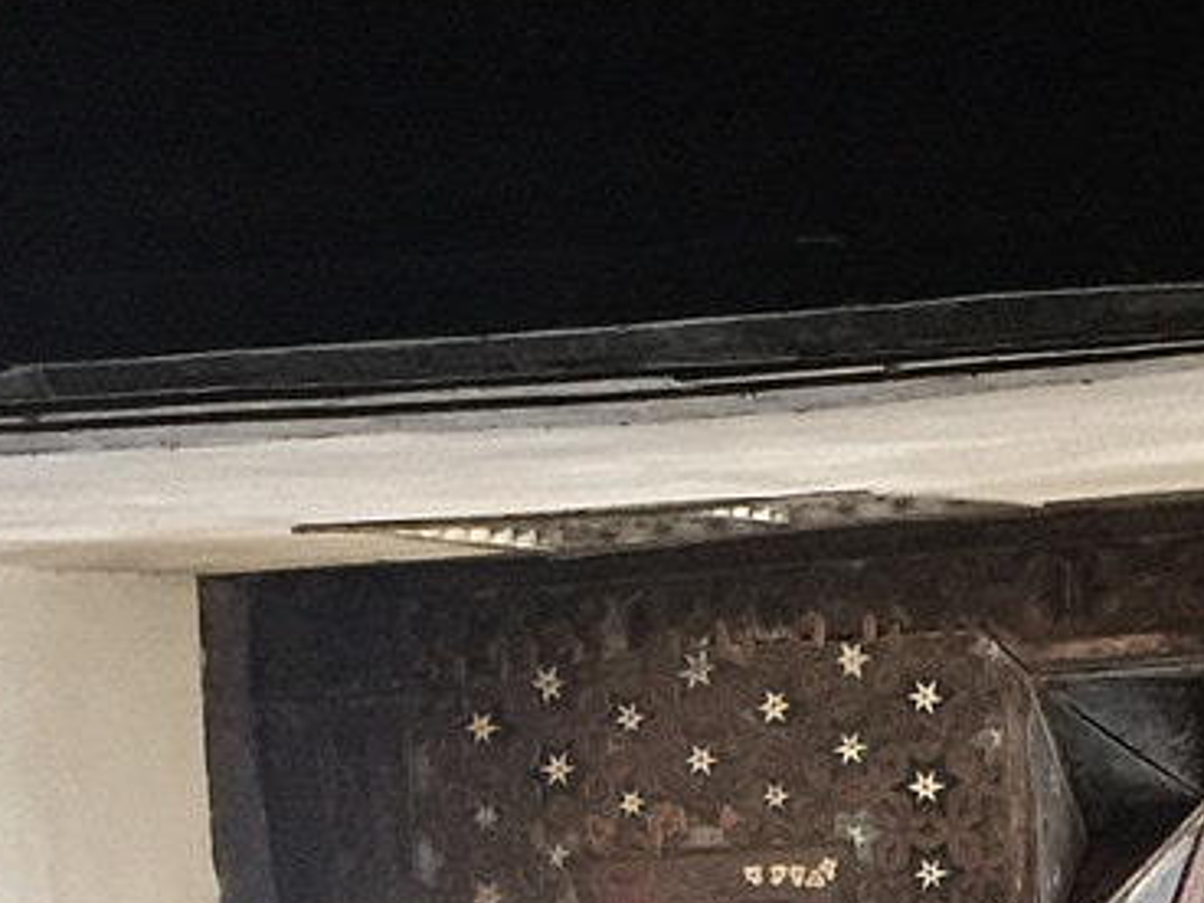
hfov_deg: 15.4
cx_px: 1103
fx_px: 4382
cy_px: 1525
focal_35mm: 126
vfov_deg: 11.1
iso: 320
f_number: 2.2
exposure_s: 1/25
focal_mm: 4.15
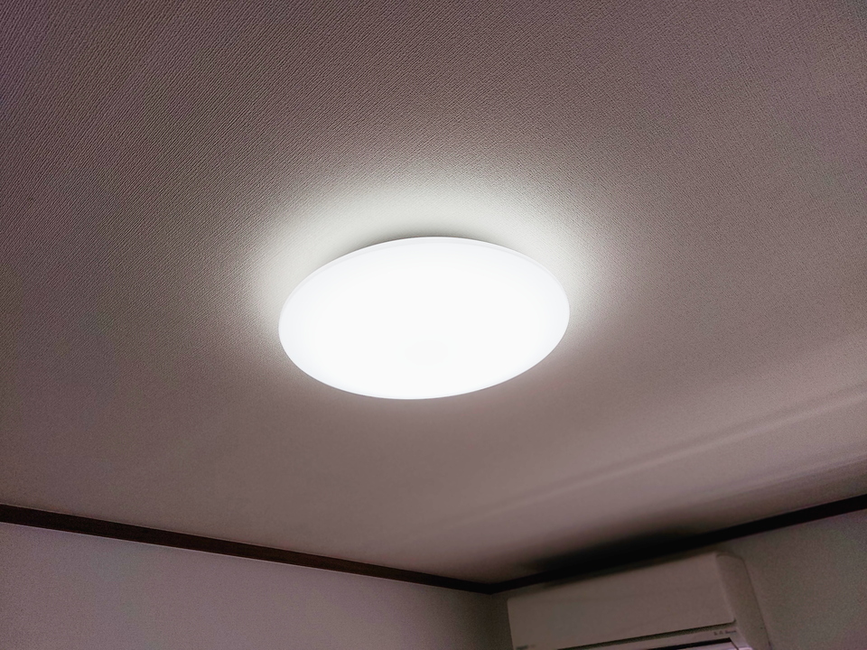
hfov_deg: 71.6
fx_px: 601
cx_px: 434
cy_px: 325
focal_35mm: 24
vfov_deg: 56.8
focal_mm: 5.23
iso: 25
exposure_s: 1/409
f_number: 1.8
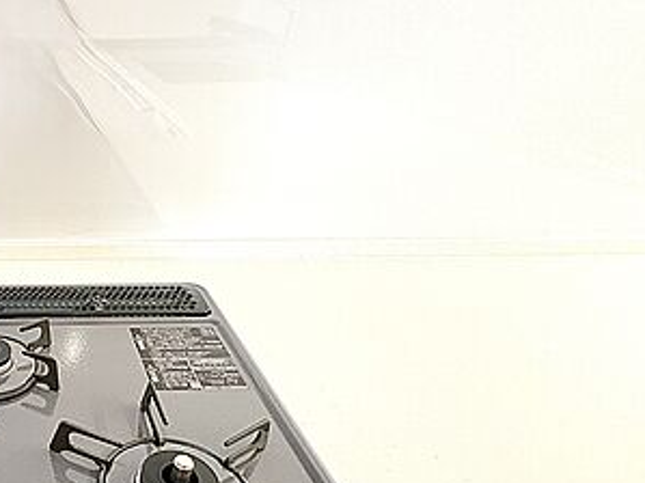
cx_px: -15
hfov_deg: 49.1
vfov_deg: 47.4
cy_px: 325
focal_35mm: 29
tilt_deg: -34.0
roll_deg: +2.2
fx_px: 540
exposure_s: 1/99
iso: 200
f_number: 2.2
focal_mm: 2.22
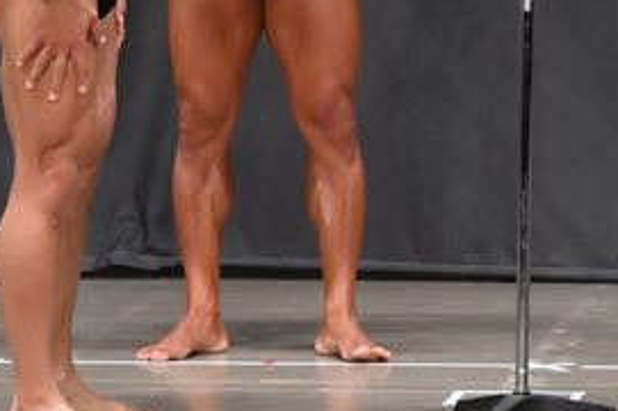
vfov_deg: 2.4
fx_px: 9910
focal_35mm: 578
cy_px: -2
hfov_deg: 3.6
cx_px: 377
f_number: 5.6
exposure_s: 1/400
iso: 6400
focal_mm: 135
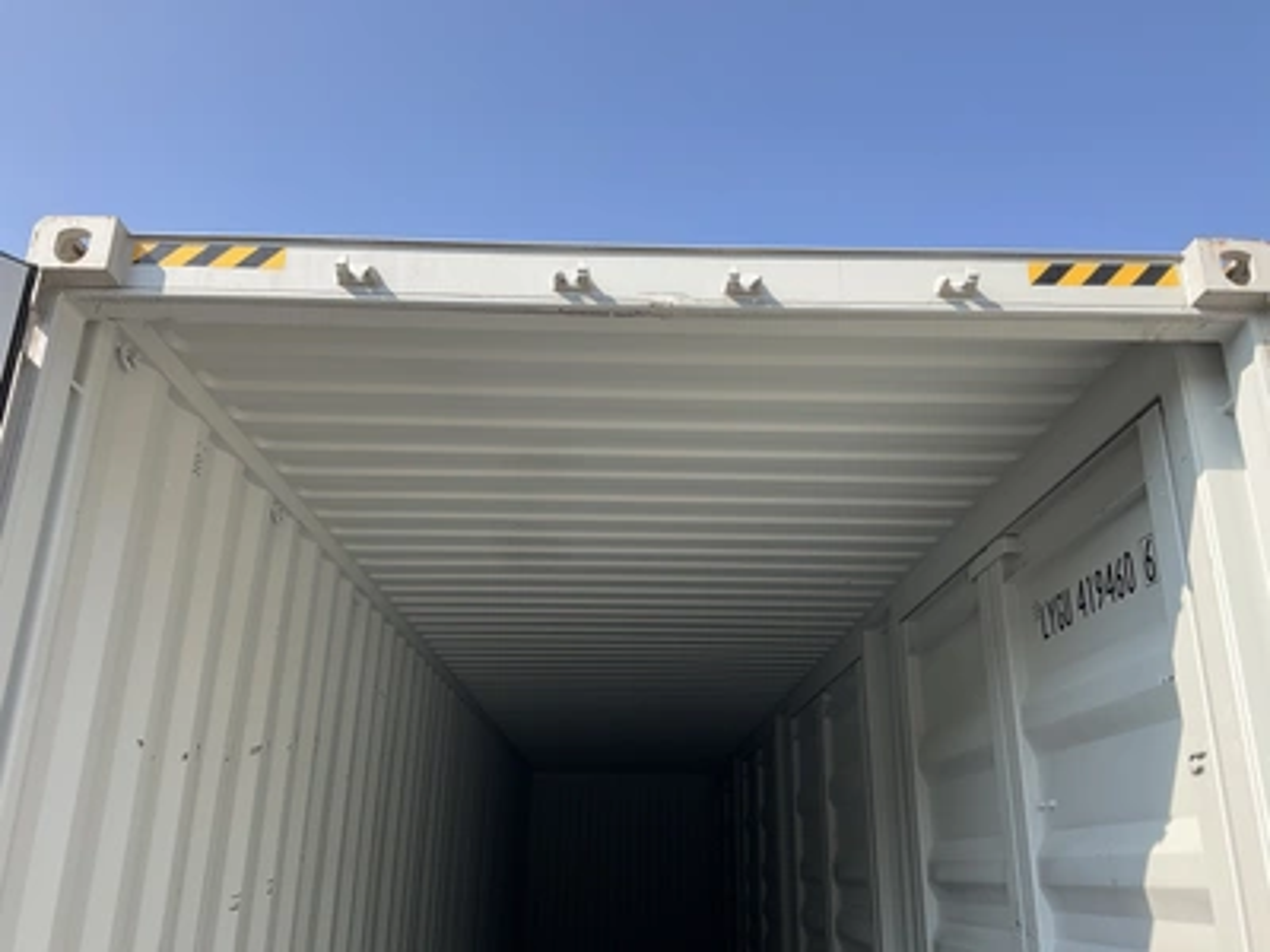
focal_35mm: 29
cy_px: 476
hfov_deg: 61.7
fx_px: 1064
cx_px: 635
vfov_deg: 48.2
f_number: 1.8
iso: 25
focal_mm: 3
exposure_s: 1/842
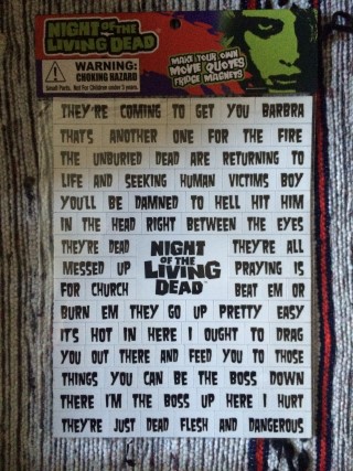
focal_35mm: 29
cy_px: 236
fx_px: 395
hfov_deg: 48.2
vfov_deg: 61.7
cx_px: 176
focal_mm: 4.15
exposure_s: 1/17
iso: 400
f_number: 2.2
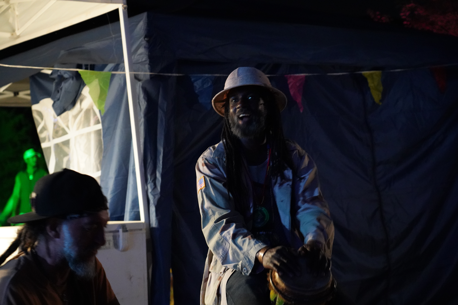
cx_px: 229
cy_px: 152
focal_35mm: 65
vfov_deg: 20.9
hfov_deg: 31.0
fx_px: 827
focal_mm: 65
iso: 12800
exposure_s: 1/15
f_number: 4
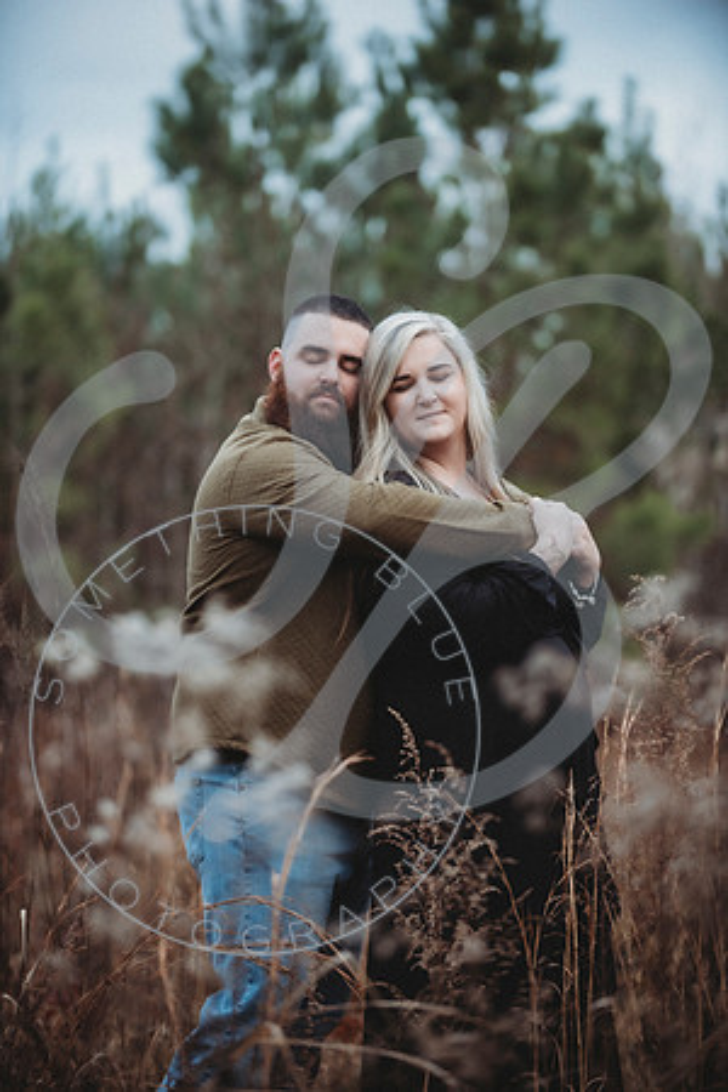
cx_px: 364
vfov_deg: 17.1
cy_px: 546
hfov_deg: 11.4
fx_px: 3640
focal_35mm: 120
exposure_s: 1/250
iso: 500
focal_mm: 120
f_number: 2.8
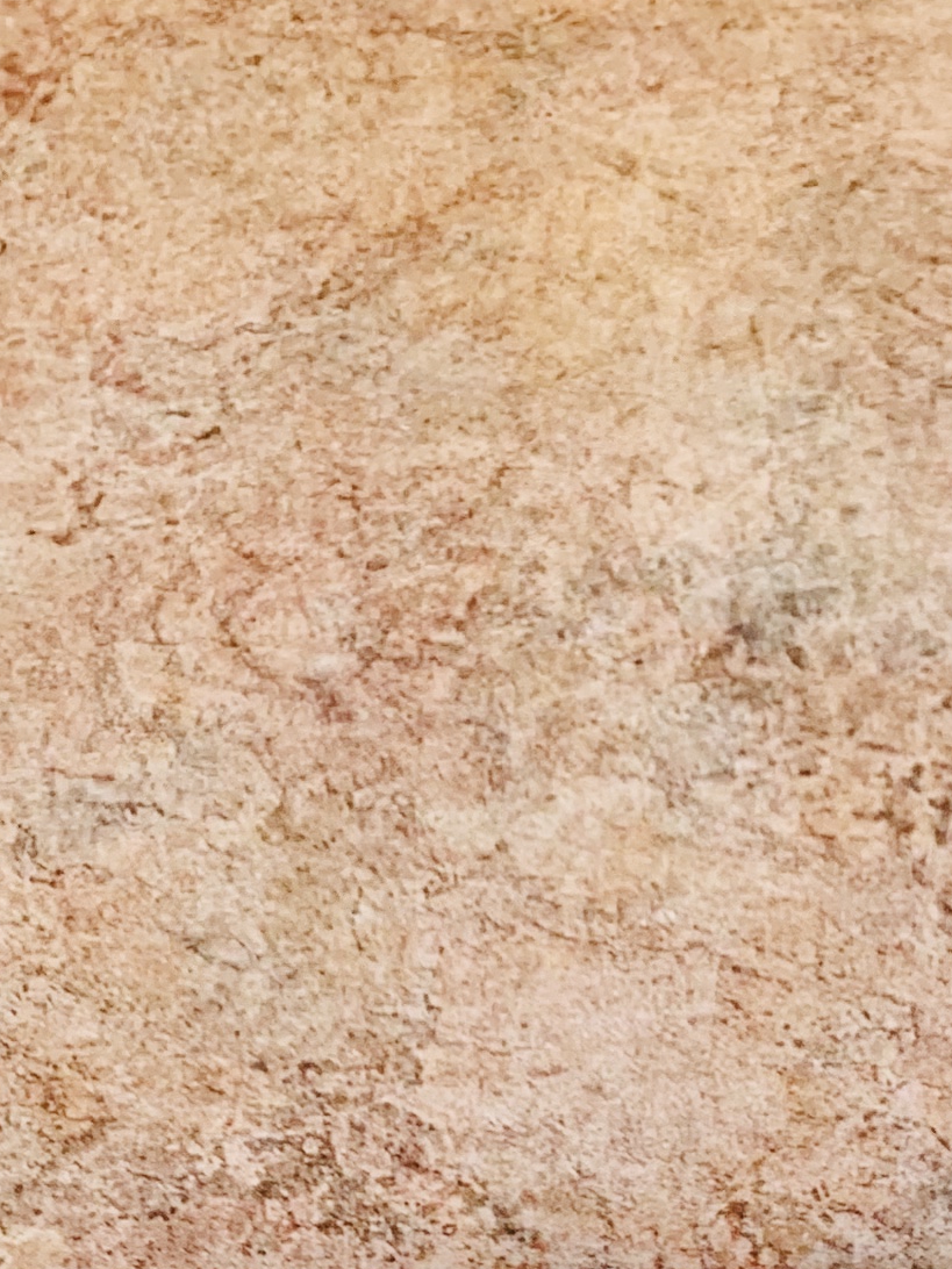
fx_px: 3520
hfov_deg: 14.9
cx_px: 1162
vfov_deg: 17.1
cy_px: 2231
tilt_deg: -64.6
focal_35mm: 96
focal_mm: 4.25
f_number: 1.8
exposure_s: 1/120
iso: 64
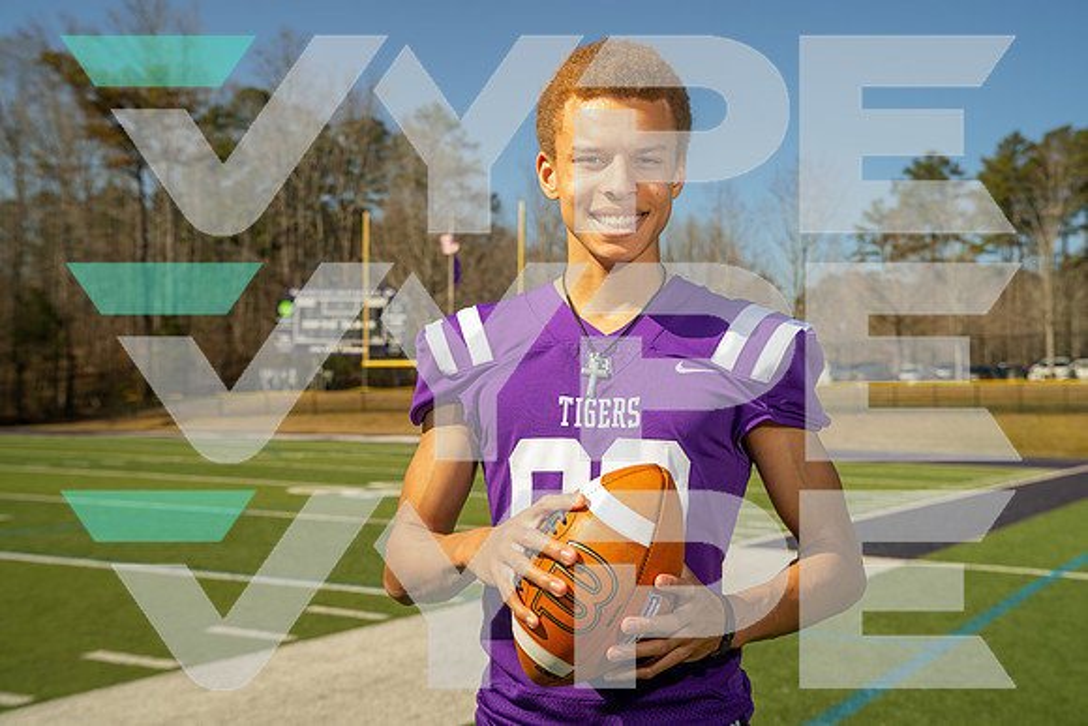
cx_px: 544
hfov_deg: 44.5
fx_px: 1330
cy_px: 363
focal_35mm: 44
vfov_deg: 30.5
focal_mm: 44
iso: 100
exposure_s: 1/125
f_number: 5.6
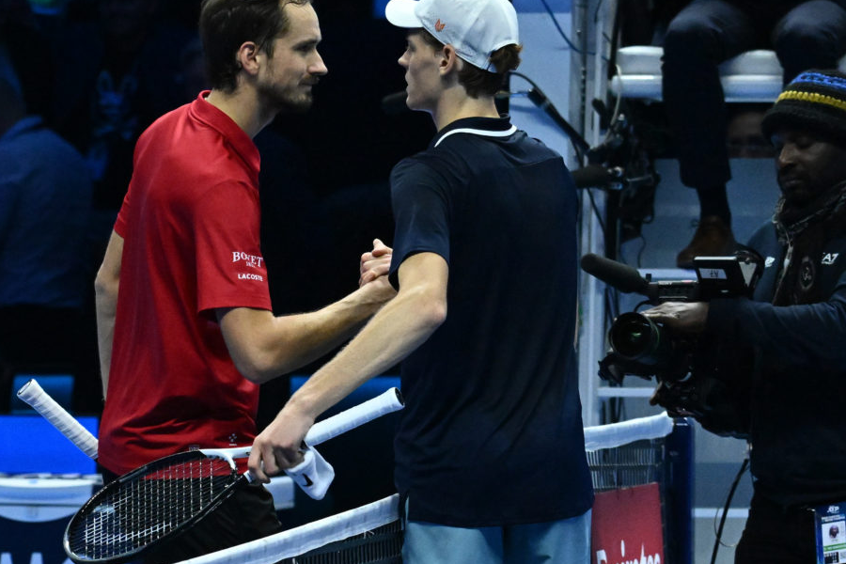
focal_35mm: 228
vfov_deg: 6.0
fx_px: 5358
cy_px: 271
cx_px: 389
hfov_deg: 9.0
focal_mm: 180
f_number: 6.3
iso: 6400
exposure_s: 1/1000
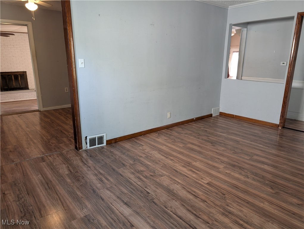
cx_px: 152
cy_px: 114
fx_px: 211
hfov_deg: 71.5
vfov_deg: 56.9
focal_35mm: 24
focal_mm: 6.9
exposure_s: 1/120
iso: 445
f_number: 1.68
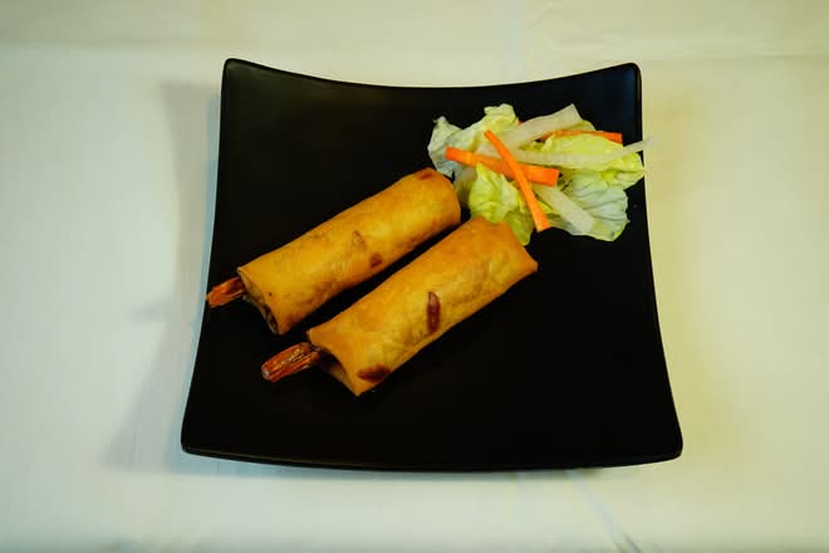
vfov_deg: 29.9
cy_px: 276
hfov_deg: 43.6
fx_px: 1036
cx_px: 414
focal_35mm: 45
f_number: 8
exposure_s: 1/2
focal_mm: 45
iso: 50
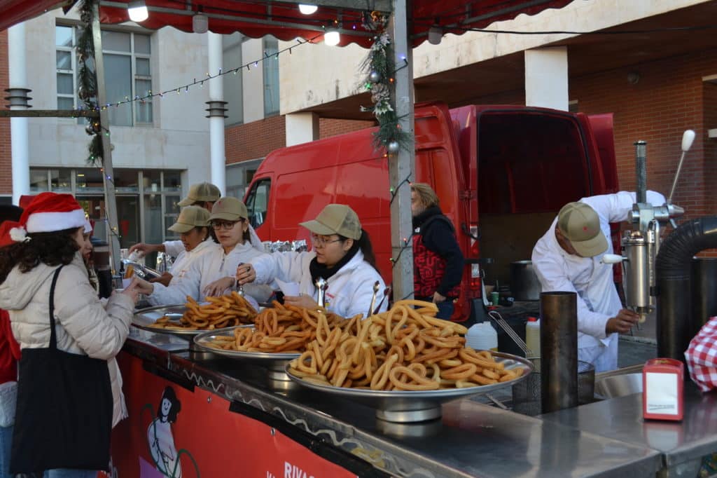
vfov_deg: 34.2
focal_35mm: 39
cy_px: 239
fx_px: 776
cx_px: 358
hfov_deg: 49.6
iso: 320
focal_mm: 26
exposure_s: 1/125
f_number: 5.6
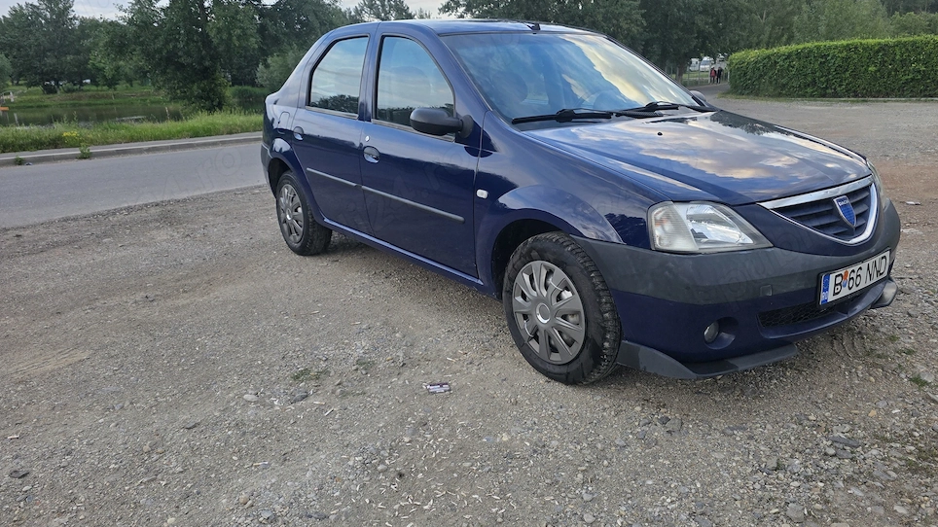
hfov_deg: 71.9
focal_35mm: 26
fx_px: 647
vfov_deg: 44.3
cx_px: 479
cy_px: 240
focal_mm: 6.3
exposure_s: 1/359
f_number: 1.7
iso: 50
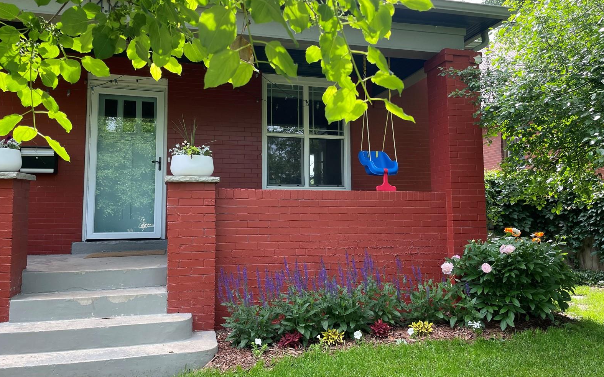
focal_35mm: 28
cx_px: 302
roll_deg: +1.0
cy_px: 182
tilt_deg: +5.3
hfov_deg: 66.5
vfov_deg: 44.5
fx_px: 461
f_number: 1.6
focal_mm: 4.2
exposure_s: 1/197
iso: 32
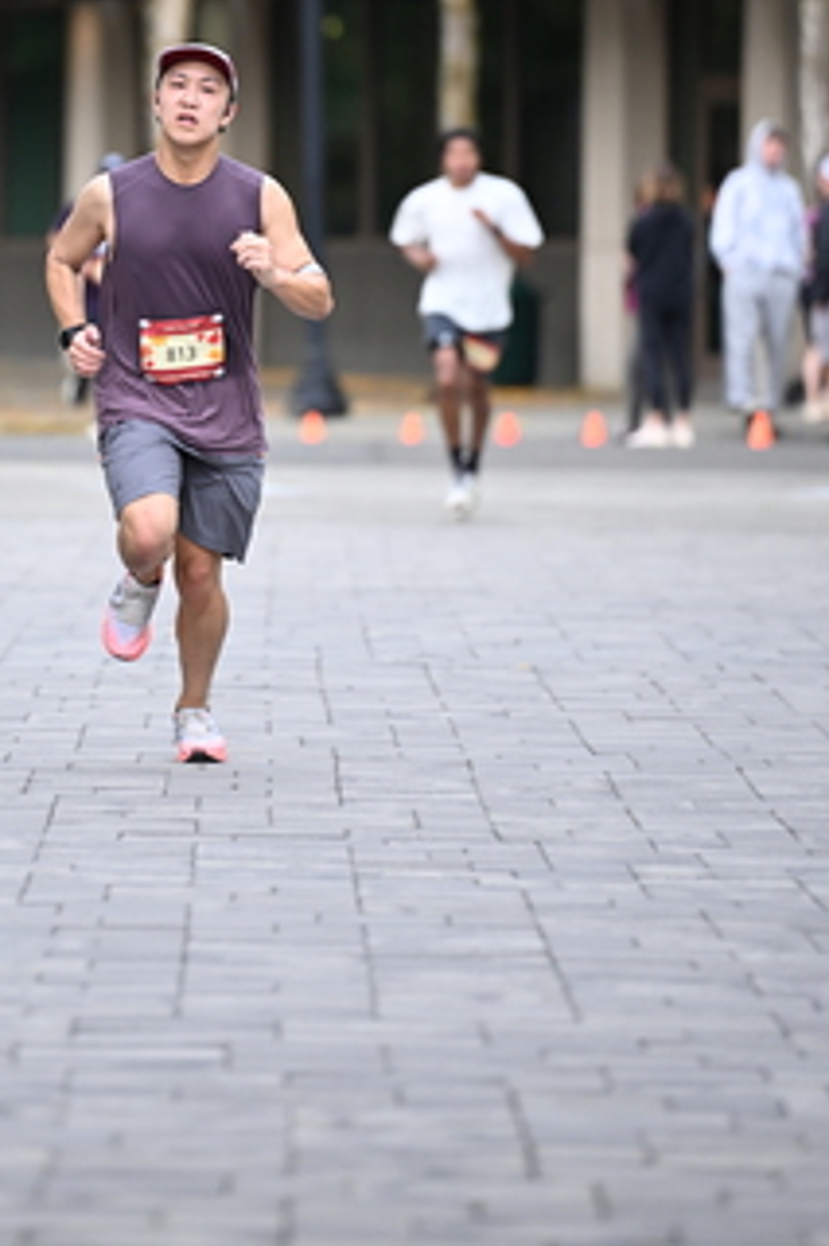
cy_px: 230
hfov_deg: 4.0
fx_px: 11894
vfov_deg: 6.0
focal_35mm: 344
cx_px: 177
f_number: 2.8
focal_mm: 200
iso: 1000
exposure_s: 1/1600
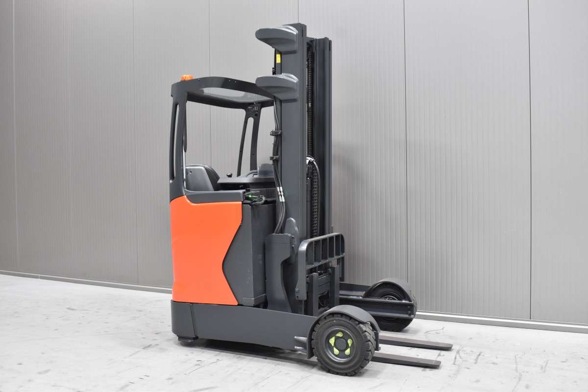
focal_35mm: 33
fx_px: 539
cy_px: 196
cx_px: 294
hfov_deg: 57.2
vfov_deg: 40.0
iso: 1600
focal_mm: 22
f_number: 5.6
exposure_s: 1/20
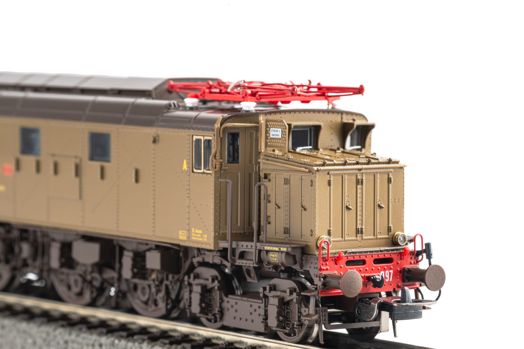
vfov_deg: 13.0
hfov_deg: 19.5
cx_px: 262
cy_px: 174
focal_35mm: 105
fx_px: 1528
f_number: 20
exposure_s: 1/6
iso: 100
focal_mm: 105
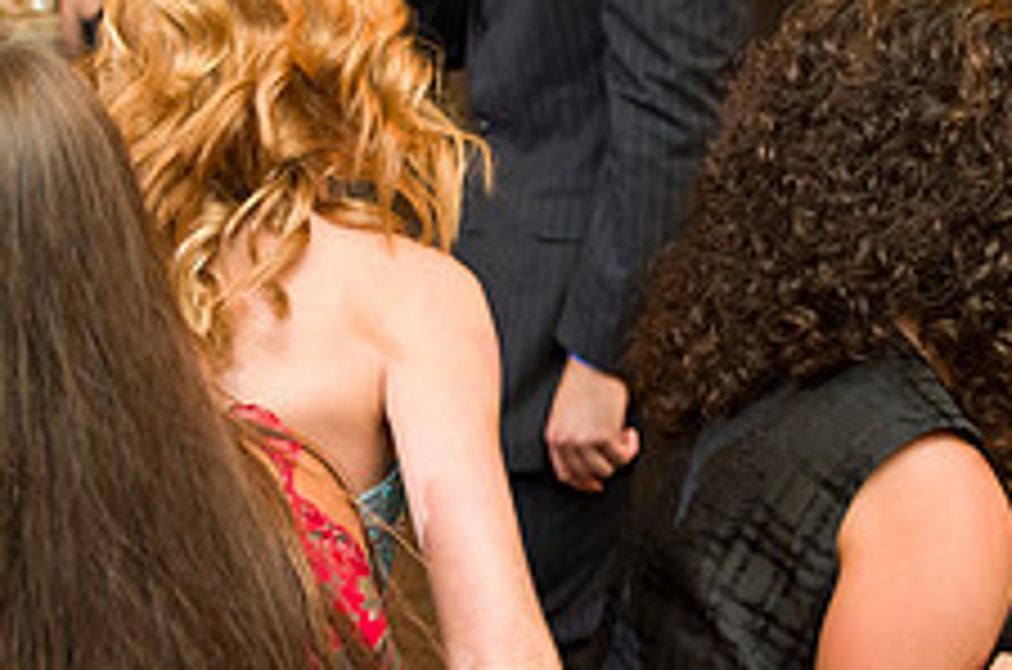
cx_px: 450
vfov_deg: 21.6
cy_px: 180
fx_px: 1739
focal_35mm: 62
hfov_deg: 32.4
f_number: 3.2
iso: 1600
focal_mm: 24
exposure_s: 1/125
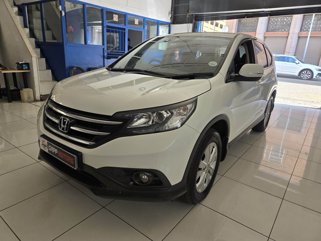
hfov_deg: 73.9
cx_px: 160
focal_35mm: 23
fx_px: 213
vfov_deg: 58.9
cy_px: 120
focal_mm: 5.4
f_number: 1.8
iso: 64
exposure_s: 1/180
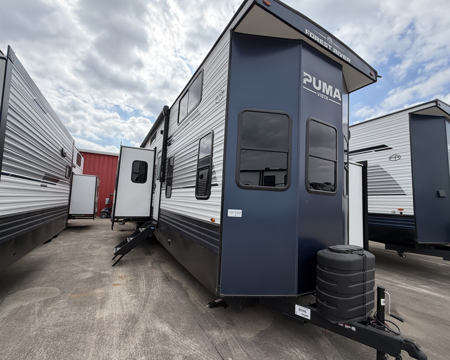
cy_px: 184
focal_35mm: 15
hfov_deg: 96.8
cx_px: 216
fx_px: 200
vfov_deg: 84.0
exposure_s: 1/770
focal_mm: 2.22
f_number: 2.2
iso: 32
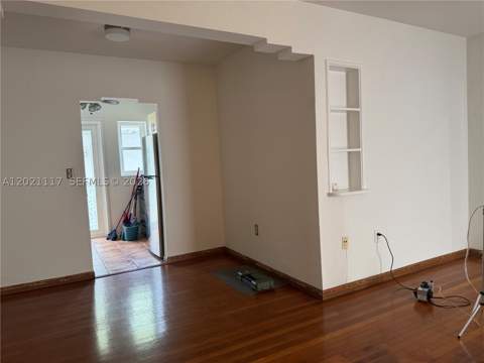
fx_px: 336
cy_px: 182
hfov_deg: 71.6
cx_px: 242
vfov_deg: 56.8
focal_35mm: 24
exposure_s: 1/95
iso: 200
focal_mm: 6.76
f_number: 1.78
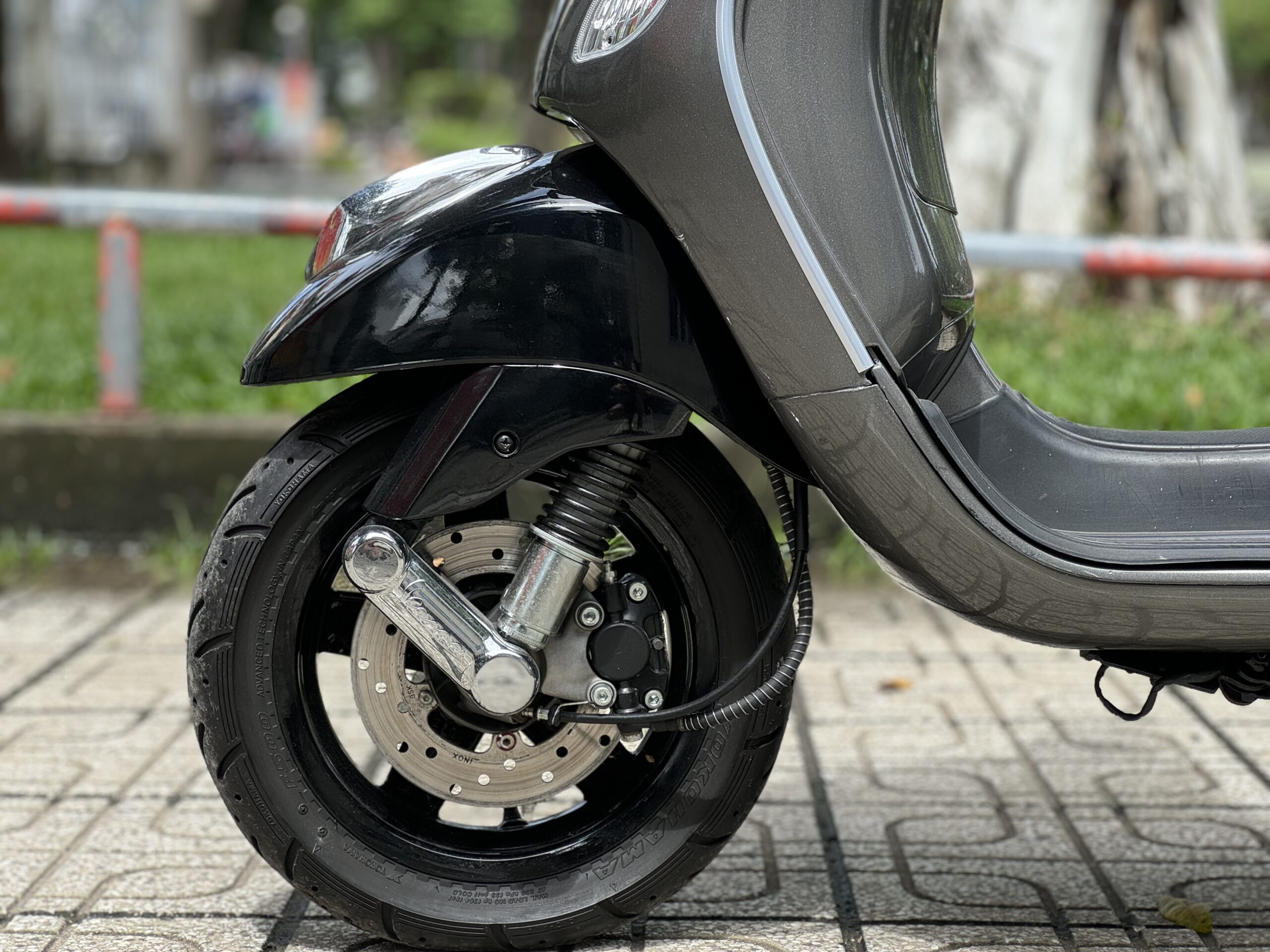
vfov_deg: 19.1
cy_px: 476
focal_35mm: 77
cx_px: 635
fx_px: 2825
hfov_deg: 25.3
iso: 25
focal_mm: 9
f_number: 2.8
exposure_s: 1/249
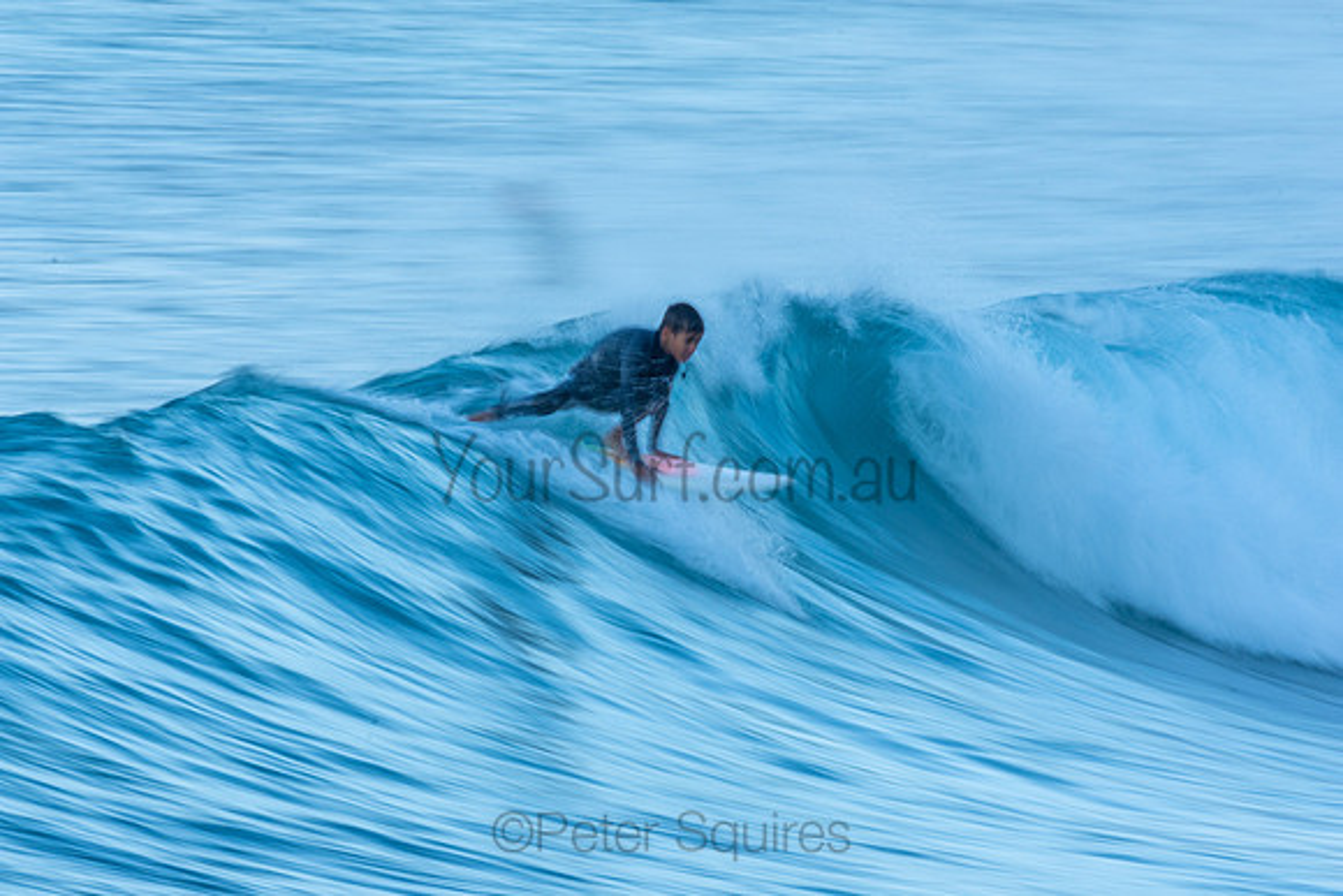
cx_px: 672
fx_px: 27984
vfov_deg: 1.8
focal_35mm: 750
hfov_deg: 2.7
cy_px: 448
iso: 100
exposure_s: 1/20
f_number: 20
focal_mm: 500
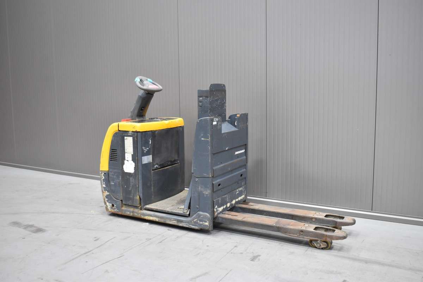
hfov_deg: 55.1
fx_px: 405
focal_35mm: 34
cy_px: 141
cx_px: 212
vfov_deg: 38.4
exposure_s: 1/50
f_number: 4
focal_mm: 23
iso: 1600
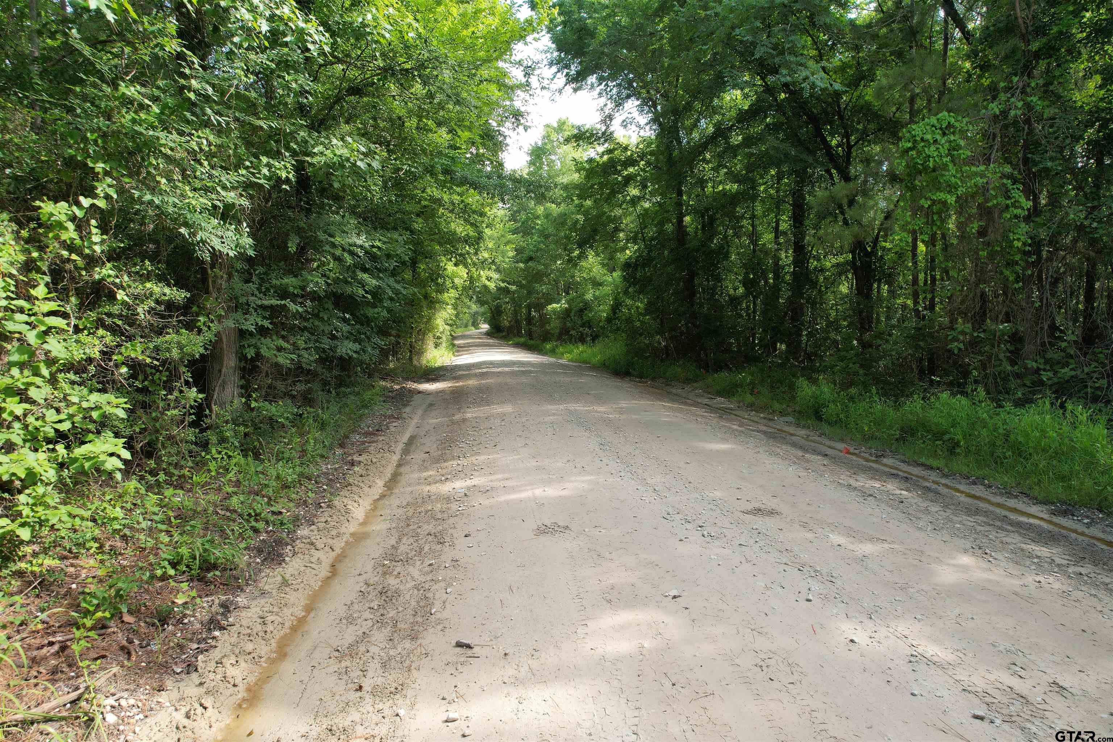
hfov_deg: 78.6
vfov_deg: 57.2
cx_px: 556
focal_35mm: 22
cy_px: 371
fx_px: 680
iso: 100
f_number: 2.8
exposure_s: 1/320
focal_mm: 8.38
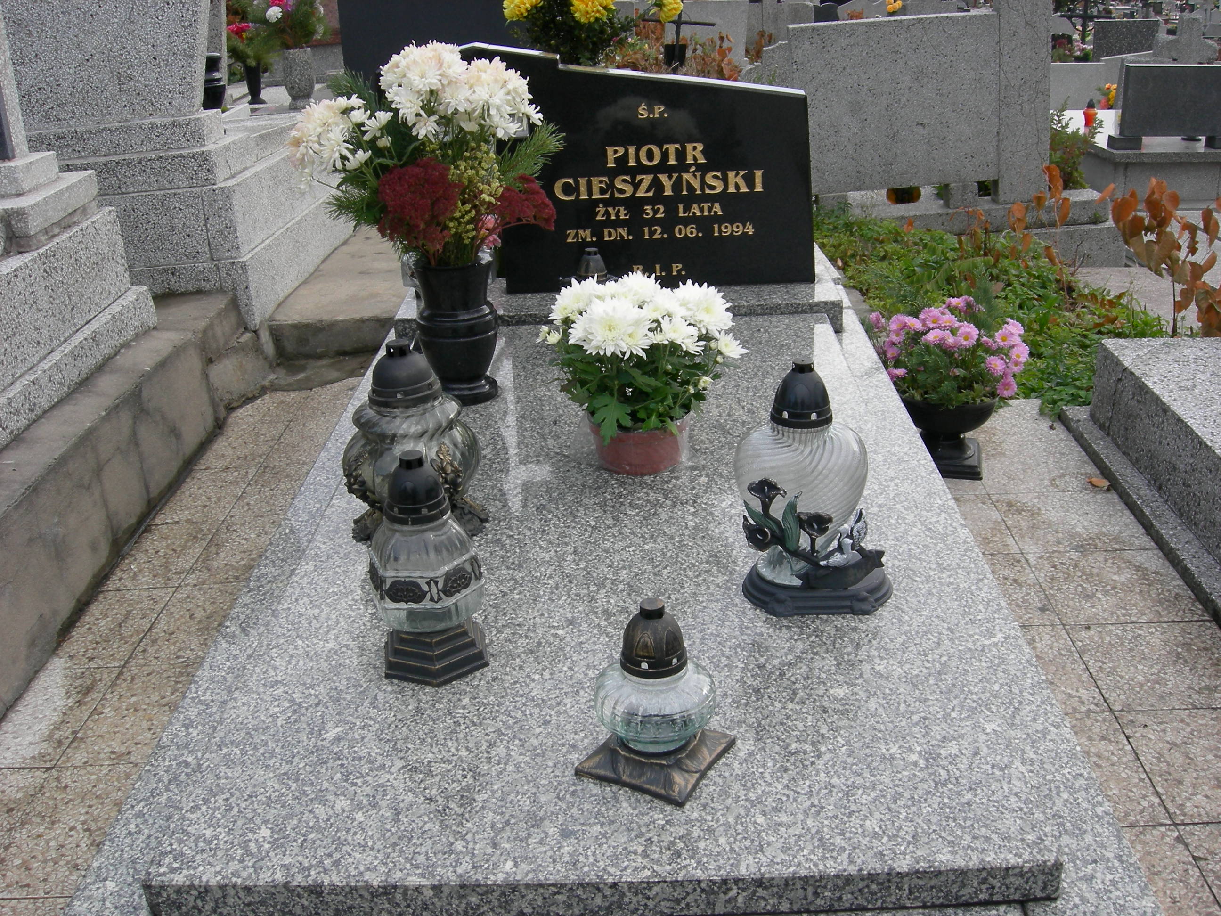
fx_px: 1270
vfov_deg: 39.7
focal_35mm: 36
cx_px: 610
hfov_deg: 51.4
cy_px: 458
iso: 64
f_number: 4.8
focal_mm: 7.5
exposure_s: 1/154
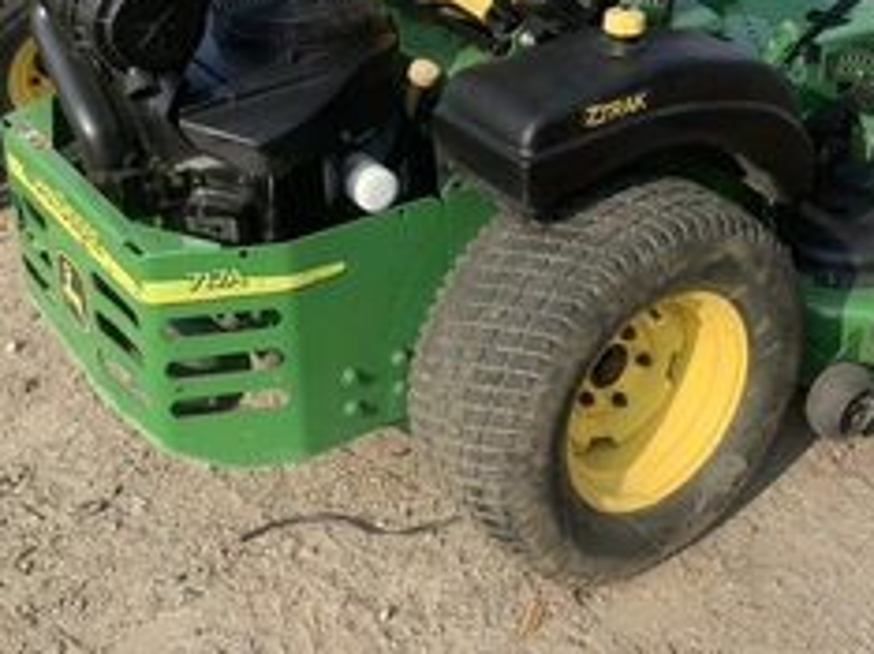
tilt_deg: -21.7
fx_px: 1337
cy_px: 146
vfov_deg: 27.0
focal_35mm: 53
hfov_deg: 35.9
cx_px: 568
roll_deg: +0.5
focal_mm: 3.3
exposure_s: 1/641
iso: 25
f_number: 2.4
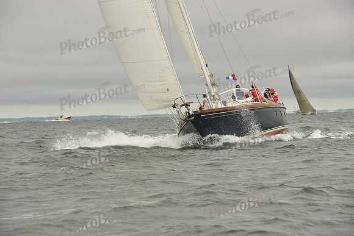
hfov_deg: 14.2
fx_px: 1426
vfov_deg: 9.5
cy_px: 118
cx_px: 177
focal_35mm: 145
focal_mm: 145
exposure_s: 1/800
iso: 320
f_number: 10
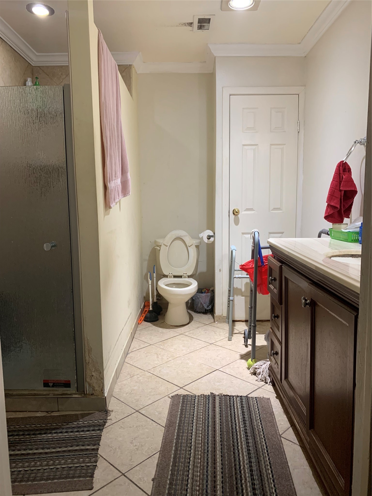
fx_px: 373
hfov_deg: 53.1
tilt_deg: -7.4
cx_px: 186
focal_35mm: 26
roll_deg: +1.1
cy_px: 248
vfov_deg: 67.3
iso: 125
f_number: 1.8
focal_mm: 4.25
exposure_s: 1/60
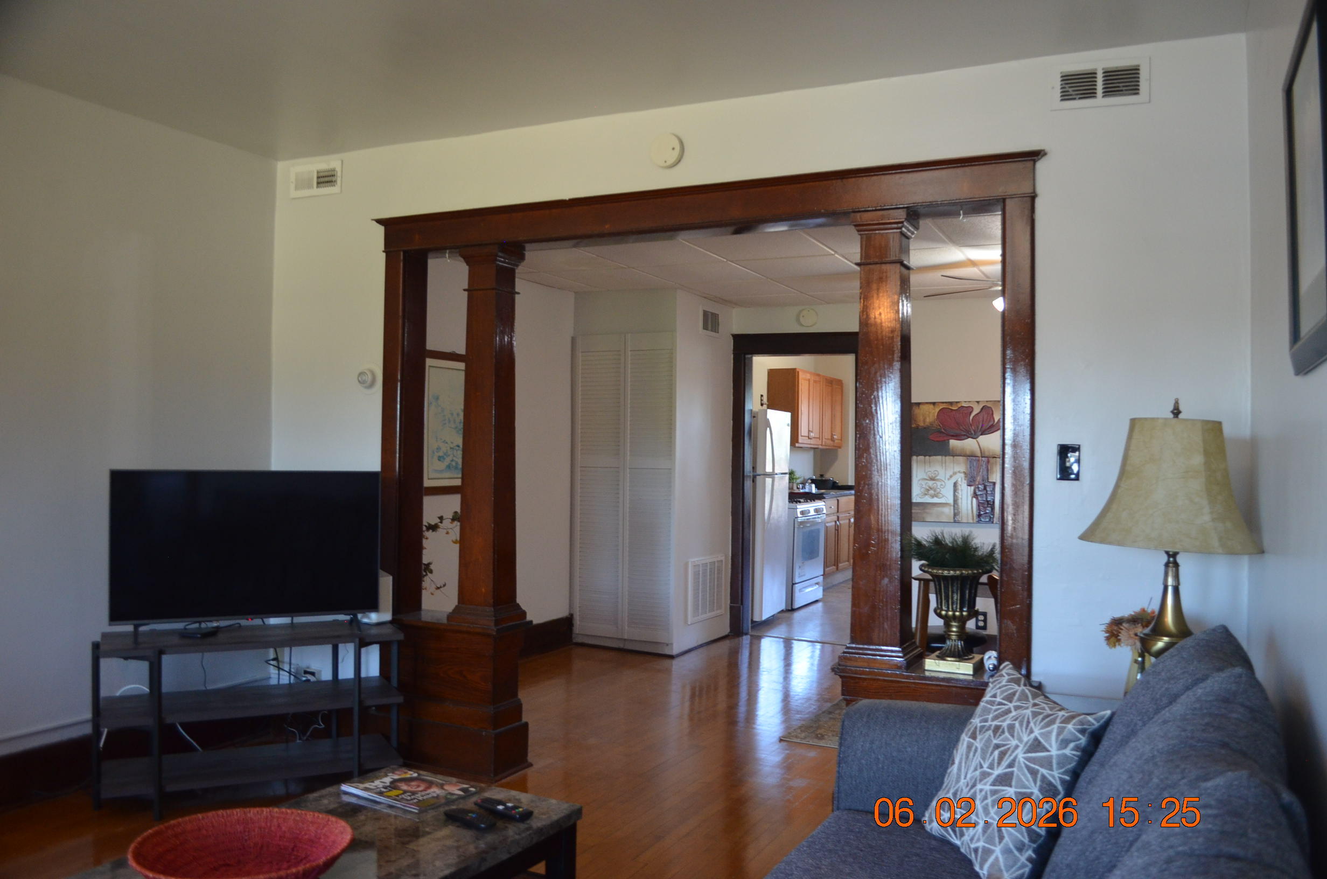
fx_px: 993
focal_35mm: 27
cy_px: 440
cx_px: 664
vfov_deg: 47.7
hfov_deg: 67.5
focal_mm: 18
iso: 1000
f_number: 3.5
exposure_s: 1/30
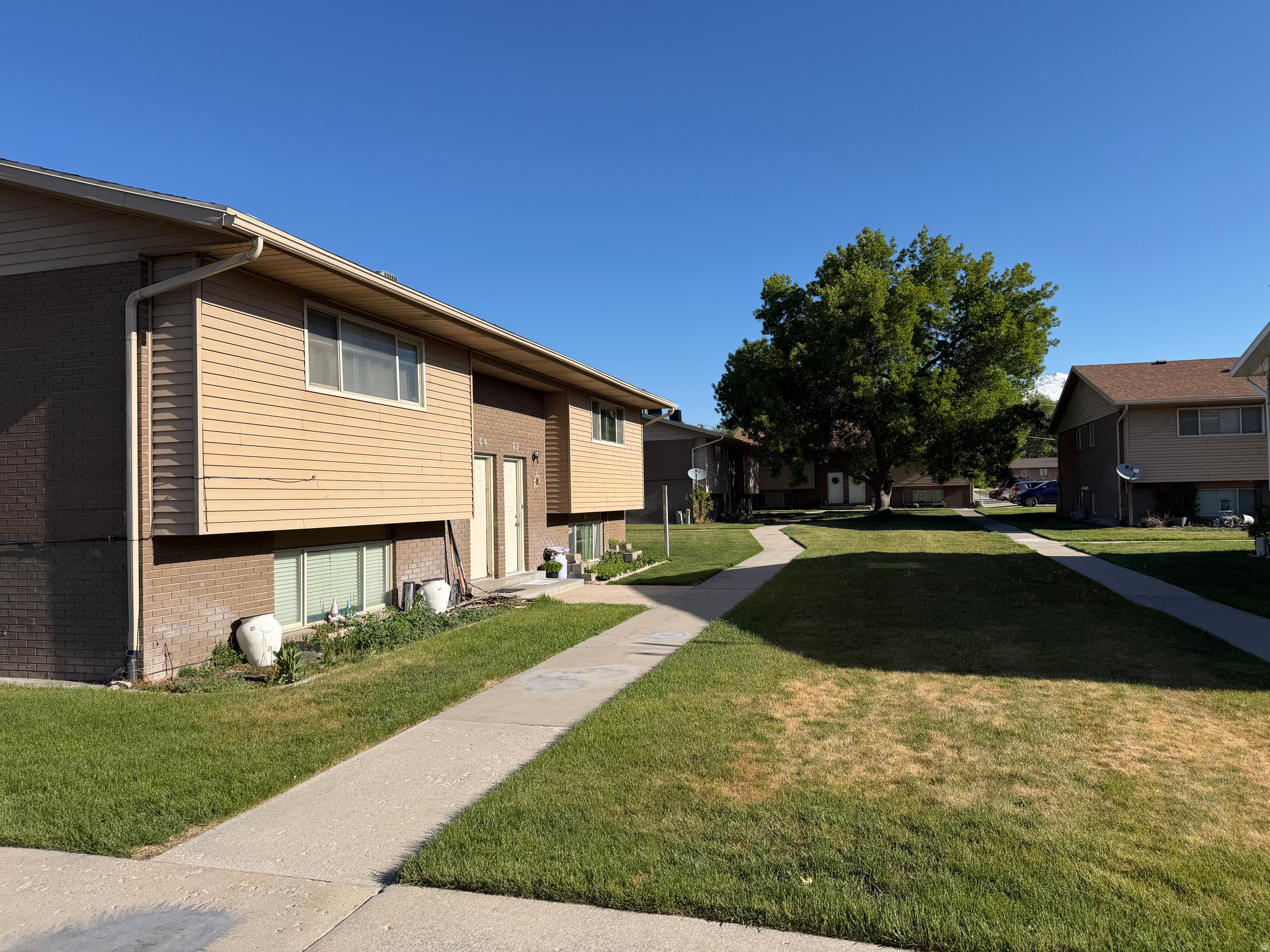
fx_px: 881
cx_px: 635
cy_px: 476
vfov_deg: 56.8
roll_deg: +2.2
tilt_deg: +2.4
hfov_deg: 71.6
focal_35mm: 24
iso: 80
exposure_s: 1/4975
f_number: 1.78
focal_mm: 6.76
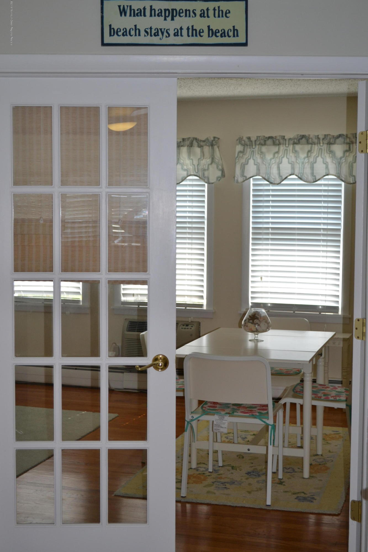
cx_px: 184
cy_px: 276
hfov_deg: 25.1
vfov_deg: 36.9
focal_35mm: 54
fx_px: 828
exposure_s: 1/125
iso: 360
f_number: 5
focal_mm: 36
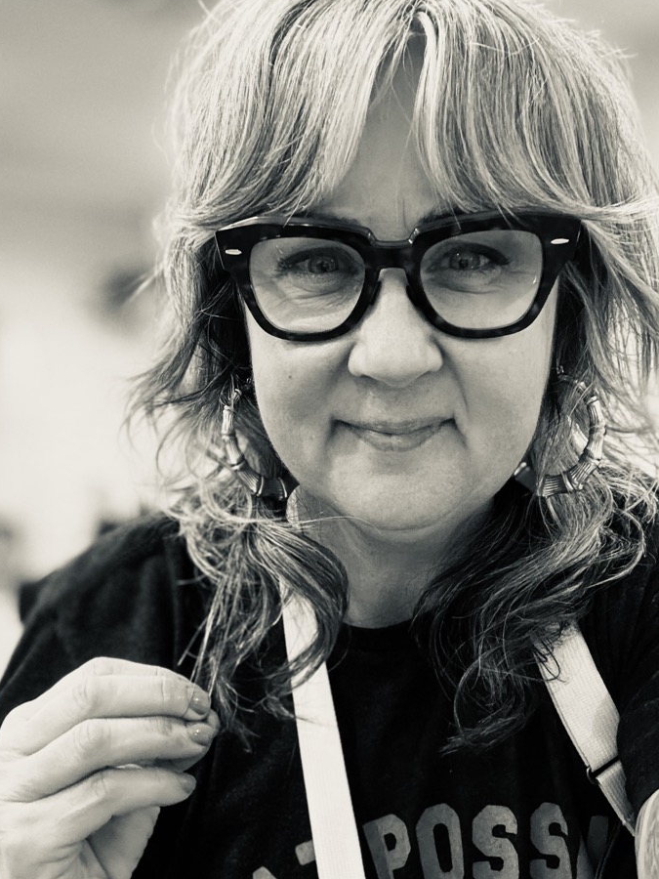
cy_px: 458
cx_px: 309
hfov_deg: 35.9
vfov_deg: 46.8
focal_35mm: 40
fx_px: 1015
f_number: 1.9
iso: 400
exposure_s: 1/30
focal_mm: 2.69
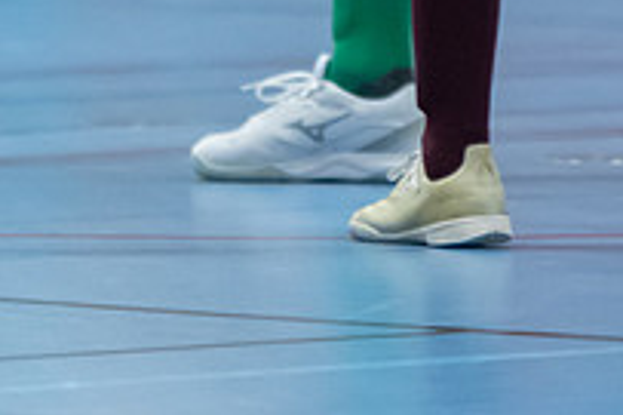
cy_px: -217
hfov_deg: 2.2
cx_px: 440
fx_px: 16340
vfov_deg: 1.5
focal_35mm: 945
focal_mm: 185
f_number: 3.2
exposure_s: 1/500
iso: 4500
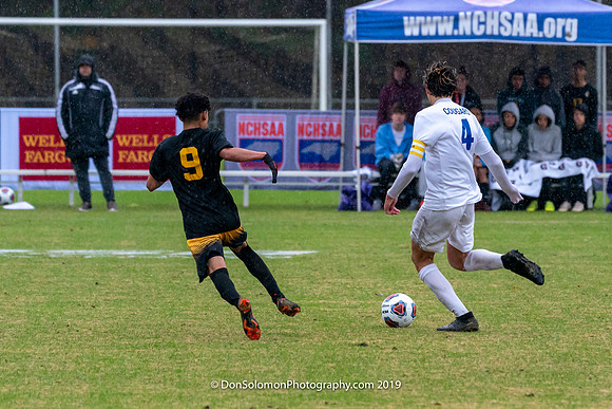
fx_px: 7300
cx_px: 427
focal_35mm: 429
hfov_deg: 4.8
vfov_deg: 3.2
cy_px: 186
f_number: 5.6
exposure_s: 1/1000
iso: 3200
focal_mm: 244
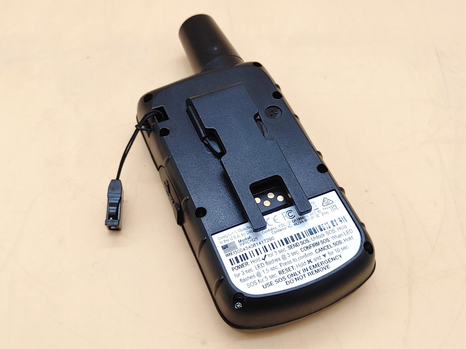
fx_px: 552
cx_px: 233
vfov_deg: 35.1
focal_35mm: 41
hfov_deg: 45.8
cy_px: 174
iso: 50
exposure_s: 1/112
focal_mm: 4.36
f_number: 1.8
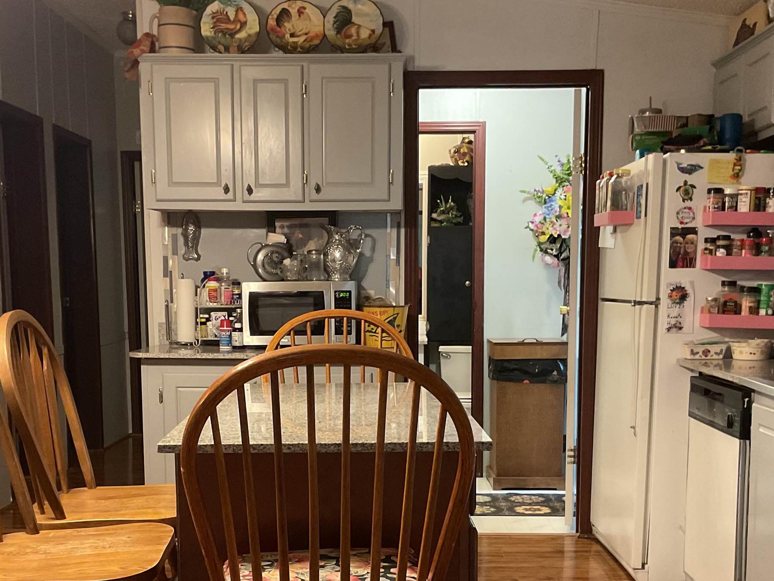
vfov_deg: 29.3
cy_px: 424
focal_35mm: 49
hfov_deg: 38.9
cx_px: 359
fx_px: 1096
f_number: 1.8
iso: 320
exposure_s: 1/30
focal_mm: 3
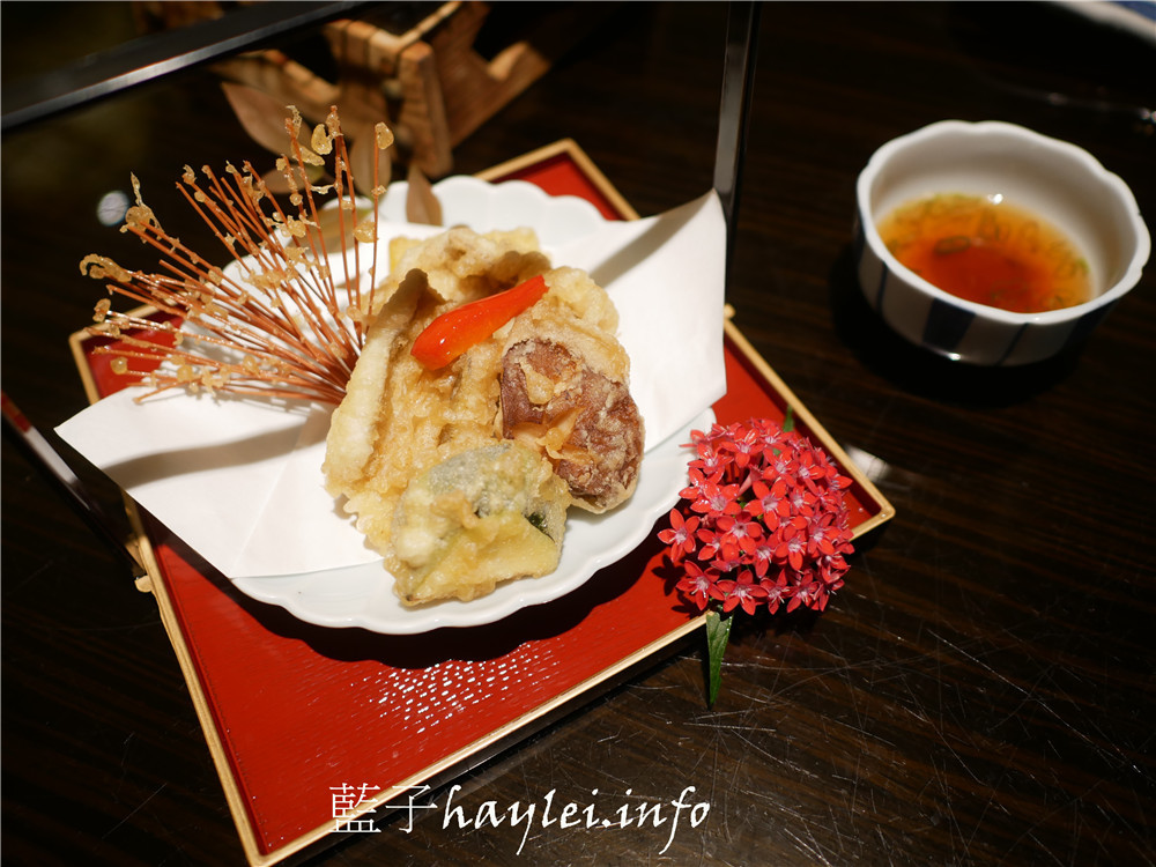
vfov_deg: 46.8
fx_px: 1002
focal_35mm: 30
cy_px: 434
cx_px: 578
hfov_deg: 60.0
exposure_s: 1/60
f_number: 1.7
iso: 320
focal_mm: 15
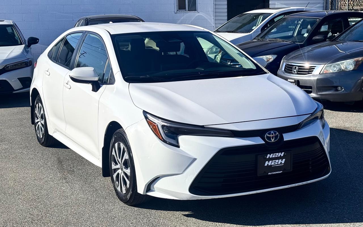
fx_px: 505
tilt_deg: -7.8
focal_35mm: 51
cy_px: 114
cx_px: 182
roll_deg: -0.6
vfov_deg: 25.3
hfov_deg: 39.6
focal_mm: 6.76
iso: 64
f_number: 1.78
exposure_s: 1/3425
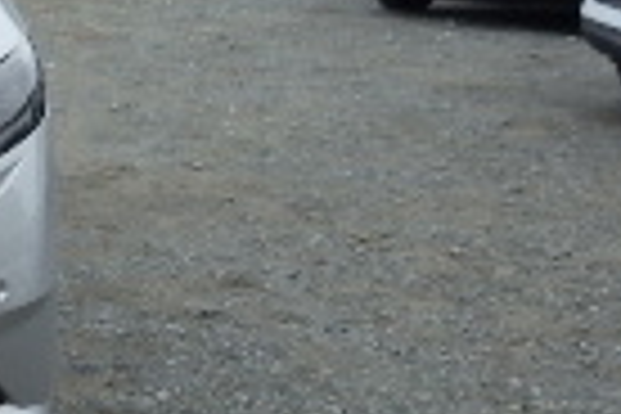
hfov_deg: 14.9
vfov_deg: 11.3
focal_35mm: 121
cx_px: -464
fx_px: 2087
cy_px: 112
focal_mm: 4.5
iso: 125
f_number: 2.8
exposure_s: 1/1250
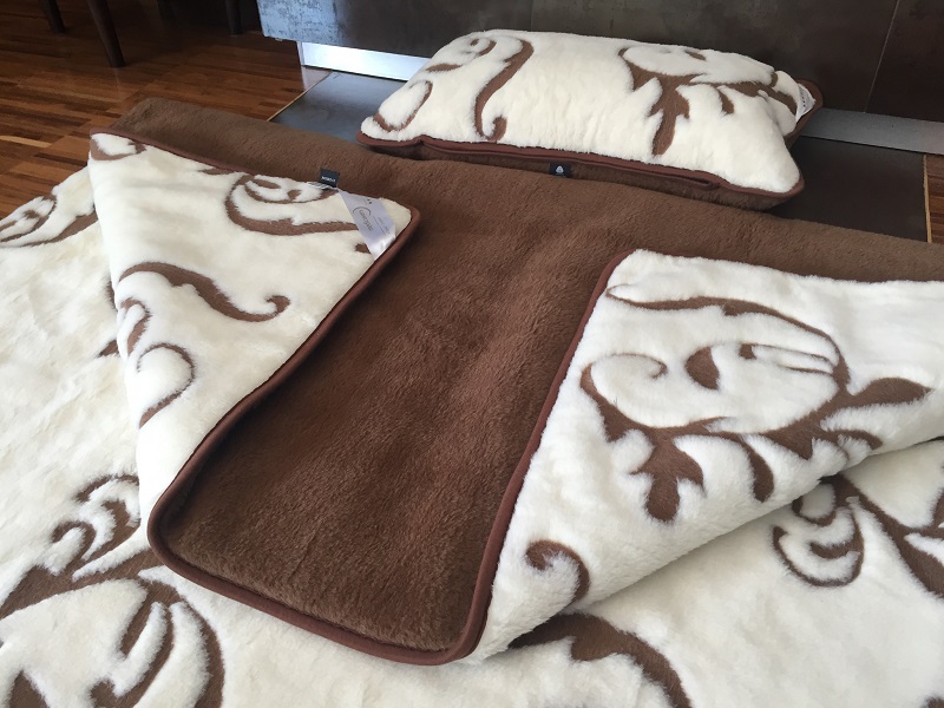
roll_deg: +1.9
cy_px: 354
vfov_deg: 48.2
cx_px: 472
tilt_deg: -41.8
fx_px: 791
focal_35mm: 29
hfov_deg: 61.7
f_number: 2.2
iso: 40
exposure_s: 1/33
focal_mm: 4.15
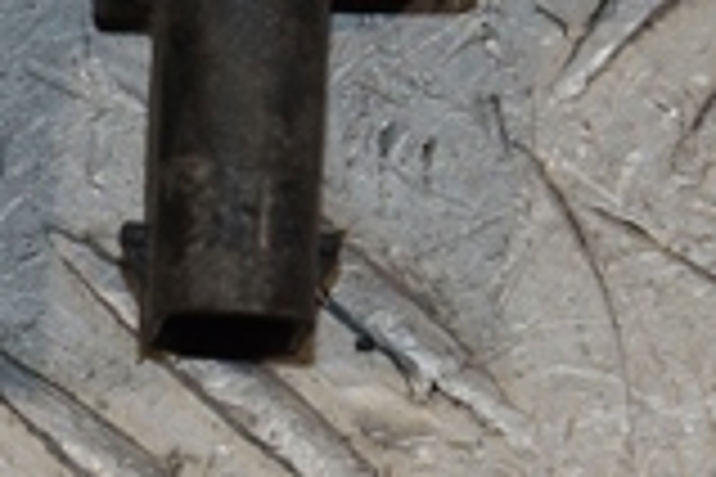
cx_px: -153
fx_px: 12609
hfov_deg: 3.2
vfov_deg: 2.2
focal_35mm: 634
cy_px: -58
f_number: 8
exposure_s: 1/200
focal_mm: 105
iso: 800
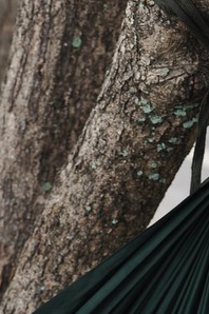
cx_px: 163
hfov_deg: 3.8
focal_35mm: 364
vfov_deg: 5.6
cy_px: 554
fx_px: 3177
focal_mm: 60
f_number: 5.6
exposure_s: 1/160
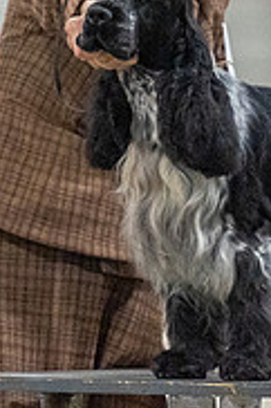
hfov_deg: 1.8
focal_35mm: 743
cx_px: 158
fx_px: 8405
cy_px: -54
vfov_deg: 2.8
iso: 6400
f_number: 3.2
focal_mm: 200
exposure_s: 1/400
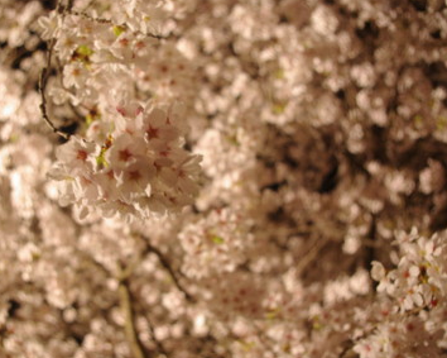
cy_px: 188
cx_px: 178
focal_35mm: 43
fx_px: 569
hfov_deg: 42.7
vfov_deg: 34.9
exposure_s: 1/1.43
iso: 400
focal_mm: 24.38
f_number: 4
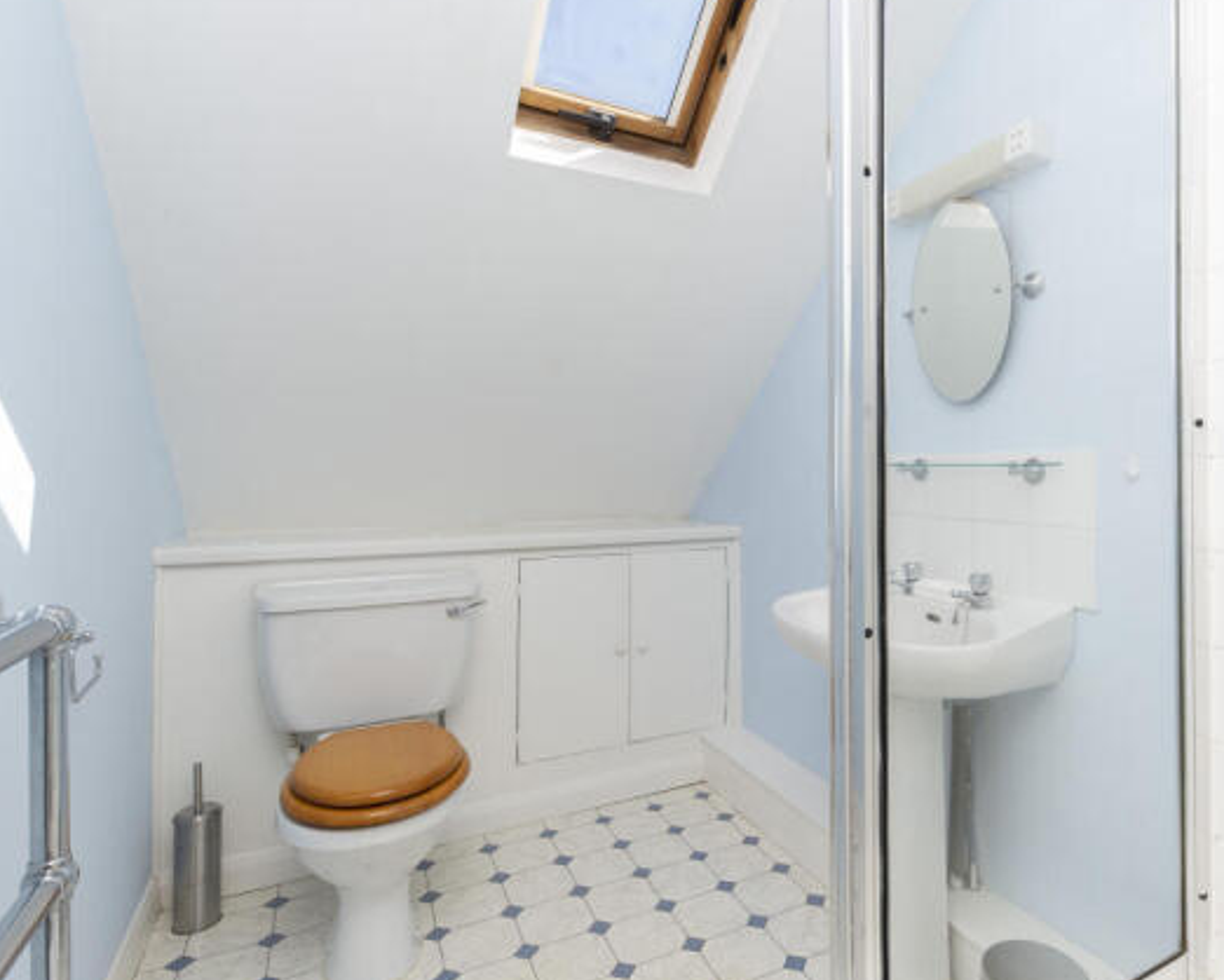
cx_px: 743
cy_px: 477
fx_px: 725
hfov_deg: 79.3
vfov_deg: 68.1
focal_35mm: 20
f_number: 8
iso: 200
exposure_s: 1/200
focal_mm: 17
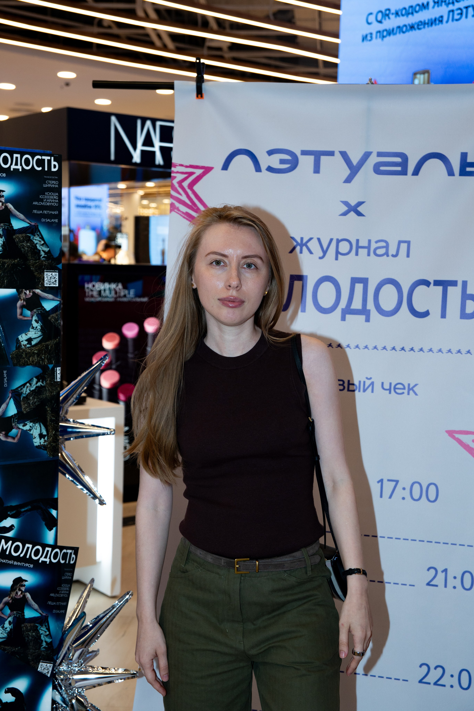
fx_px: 1066
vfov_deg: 36.9
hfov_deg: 25.1
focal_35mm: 54
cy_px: 356
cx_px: 237
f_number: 4
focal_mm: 36
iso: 400
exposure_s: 1/160
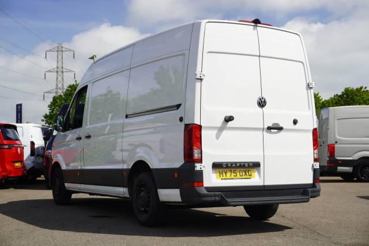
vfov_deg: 25.7
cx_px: 184
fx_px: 538
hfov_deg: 37.9
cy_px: 123
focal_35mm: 52
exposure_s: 1/100
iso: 100
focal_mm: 35
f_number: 10
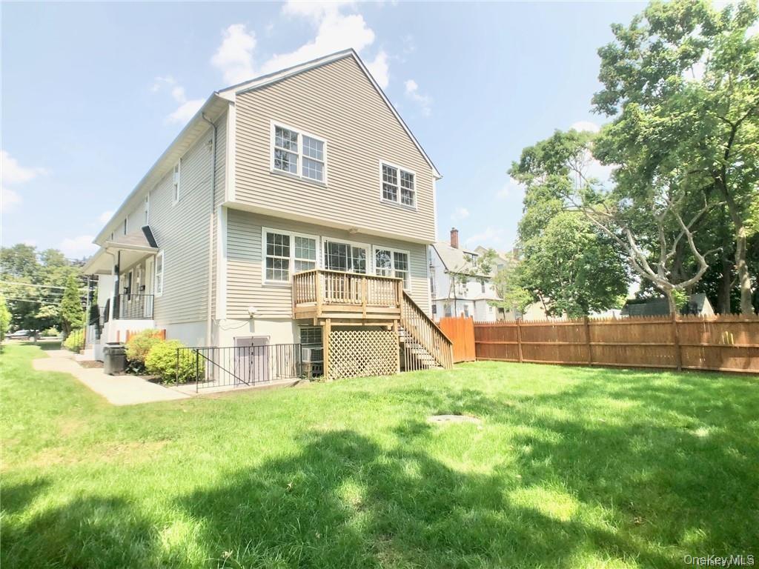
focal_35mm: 28
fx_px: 614
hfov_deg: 63.4
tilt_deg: +6.5
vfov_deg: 49.7
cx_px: 380
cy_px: 284
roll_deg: +1.6
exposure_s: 1/1453
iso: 20
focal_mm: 3.99
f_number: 1.8
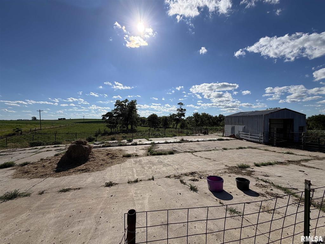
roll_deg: +0.0
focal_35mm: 14
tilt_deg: -0.6
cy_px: 122
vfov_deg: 85.7
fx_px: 131
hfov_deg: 102.1
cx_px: 162
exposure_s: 1/1848
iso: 20
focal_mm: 2.22
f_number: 2.2
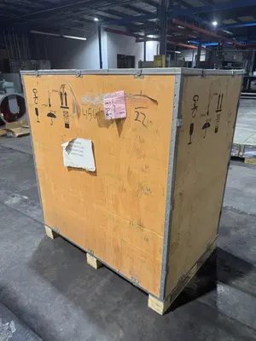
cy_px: 170
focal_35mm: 24
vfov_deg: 71.6
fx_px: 237
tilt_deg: -22.3
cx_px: 128
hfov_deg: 56.8
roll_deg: +1.5
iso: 200
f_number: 1.78
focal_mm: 6.76
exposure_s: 1/60
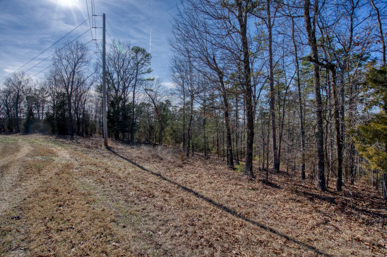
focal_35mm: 16
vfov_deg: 73.7
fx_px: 172
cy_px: 128
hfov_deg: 96.8
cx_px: 194
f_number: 9
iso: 100
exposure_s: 1/1600
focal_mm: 16
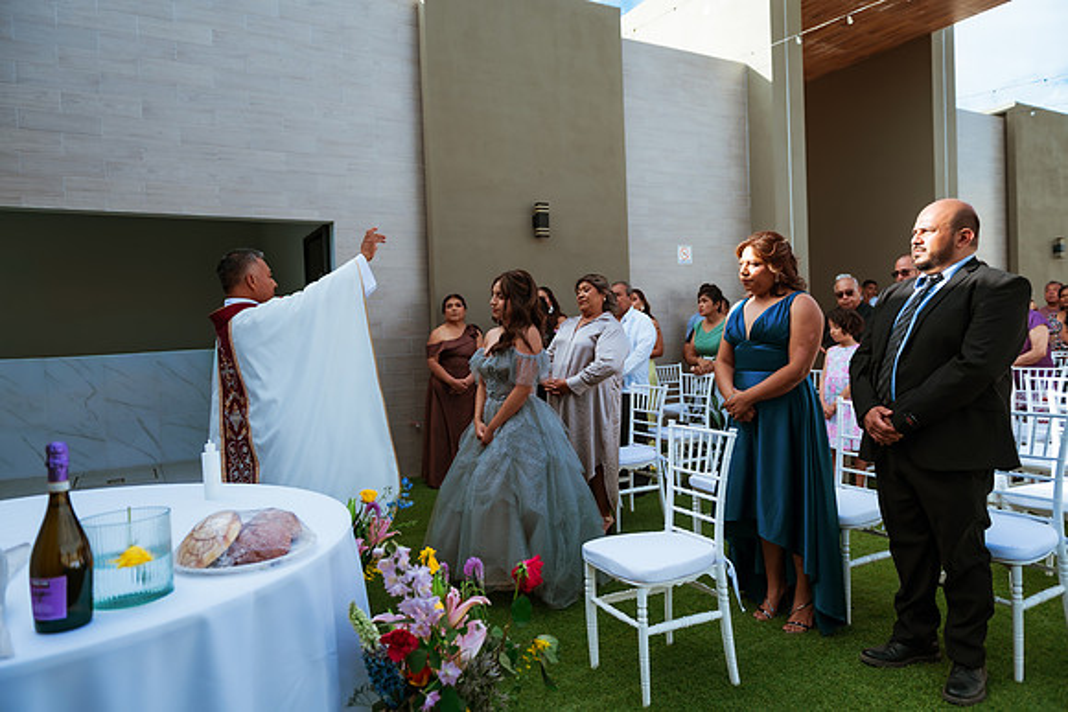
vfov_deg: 53.2
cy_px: 356
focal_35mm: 24
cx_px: 534
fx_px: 712
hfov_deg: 73.7
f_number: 2.8
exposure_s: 1/800
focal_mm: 24
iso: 100
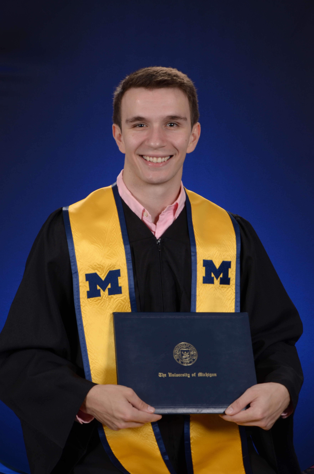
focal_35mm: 105
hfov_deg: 13.0
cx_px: 157
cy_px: 237
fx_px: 1380
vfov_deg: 19.5
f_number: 10
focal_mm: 70
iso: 200
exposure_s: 1/125
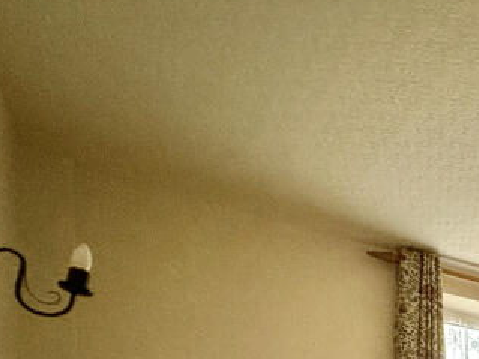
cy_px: 506
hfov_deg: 27.4
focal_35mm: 45
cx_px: 736
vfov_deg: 25.8
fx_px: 622
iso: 500
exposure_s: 1/50
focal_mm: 2.22
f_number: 2.2
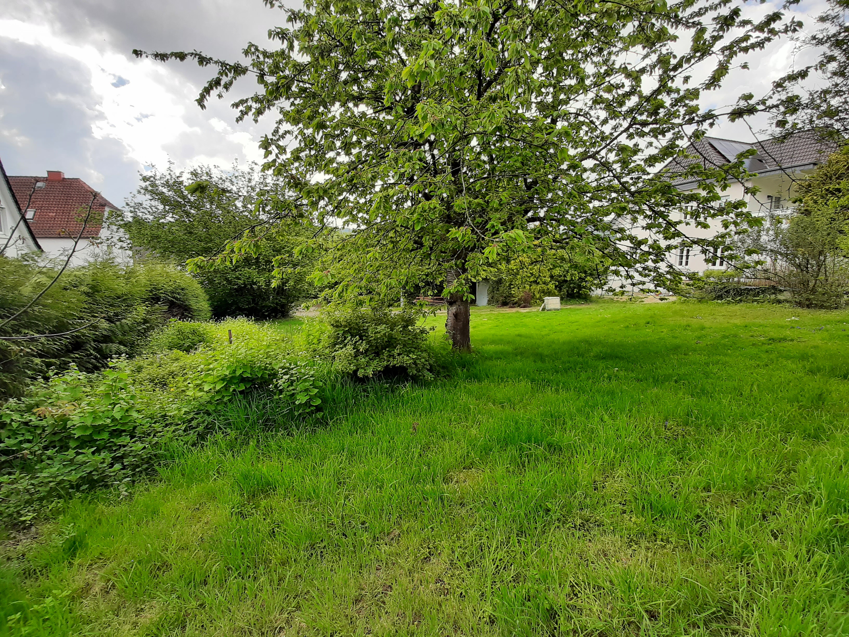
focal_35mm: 13
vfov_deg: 89.9
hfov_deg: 106.2
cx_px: 424
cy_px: 318
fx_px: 319
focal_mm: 1.42
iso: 40
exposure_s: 1/292
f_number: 2.2
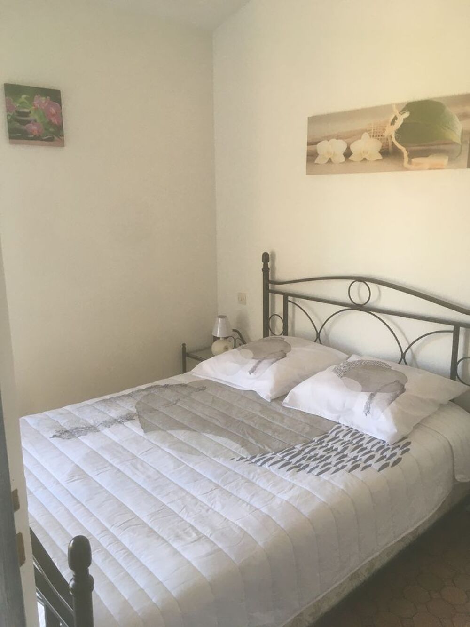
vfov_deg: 61.7
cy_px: 314
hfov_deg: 48.2
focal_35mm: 29
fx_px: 525
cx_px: 235
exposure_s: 1/33
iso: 40
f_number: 2.2
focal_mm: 4.15
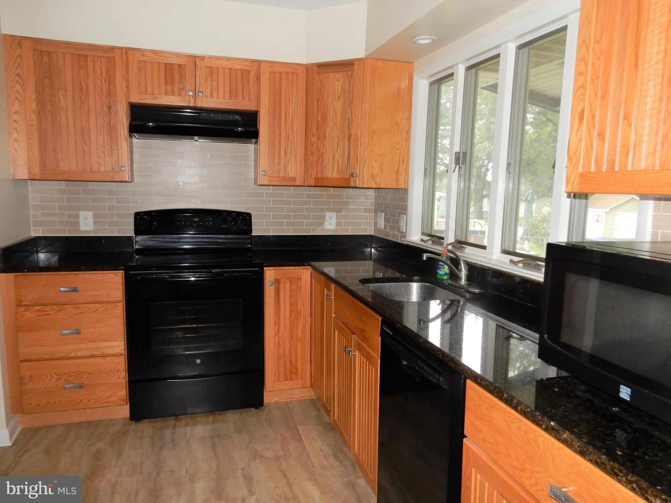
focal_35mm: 25
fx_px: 484
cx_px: 336
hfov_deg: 69.4
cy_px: 252
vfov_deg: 54.9
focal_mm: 4.5
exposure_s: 1/30
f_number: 3.7
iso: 360
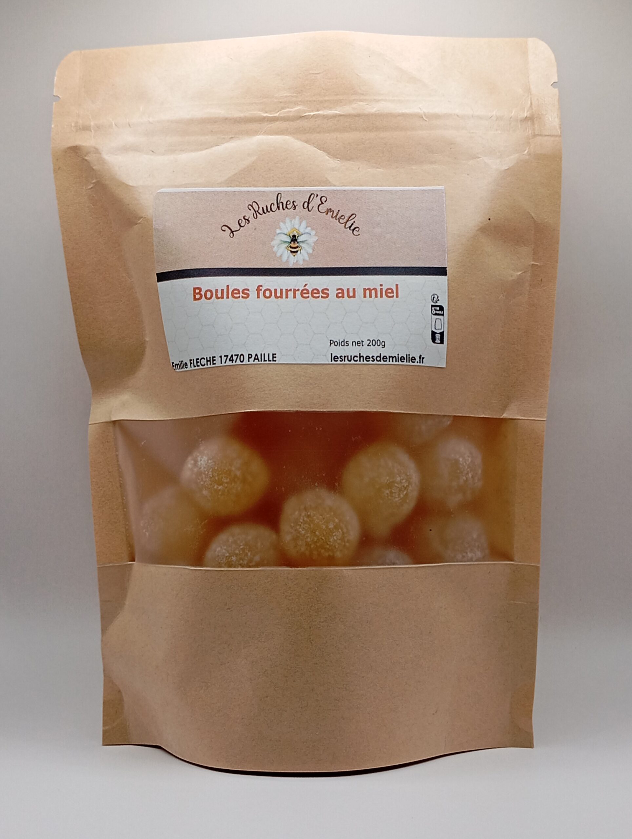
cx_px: 316
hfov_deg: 26.2
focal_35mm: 56
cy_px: 420
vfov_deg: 34.3
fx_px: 1360
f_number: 1.8
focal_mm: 4.22
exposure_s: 1/127
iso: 110
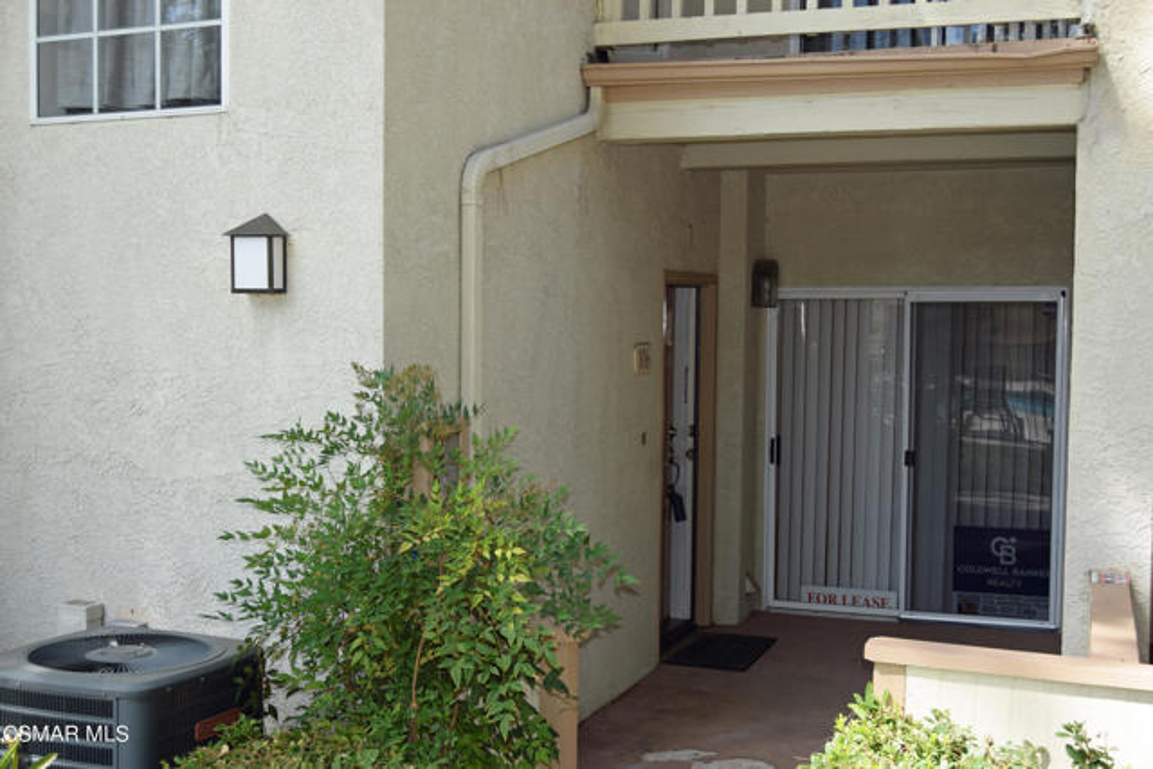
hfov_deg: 46.4
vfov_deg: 31.9
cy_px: 384
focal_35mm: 42
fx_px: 1345
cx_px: 576
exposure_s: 1/160
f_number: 6.3
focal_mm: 28
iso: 100
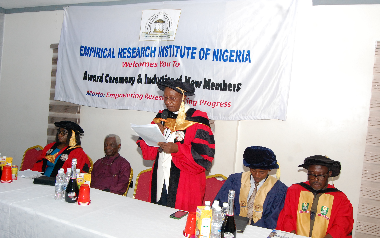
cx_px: 192
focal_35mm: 31
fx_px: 321
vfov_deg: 40.6
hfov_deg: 61.2
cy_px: 121
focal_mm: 20
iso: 1600
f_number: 6.3
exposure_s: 1/160
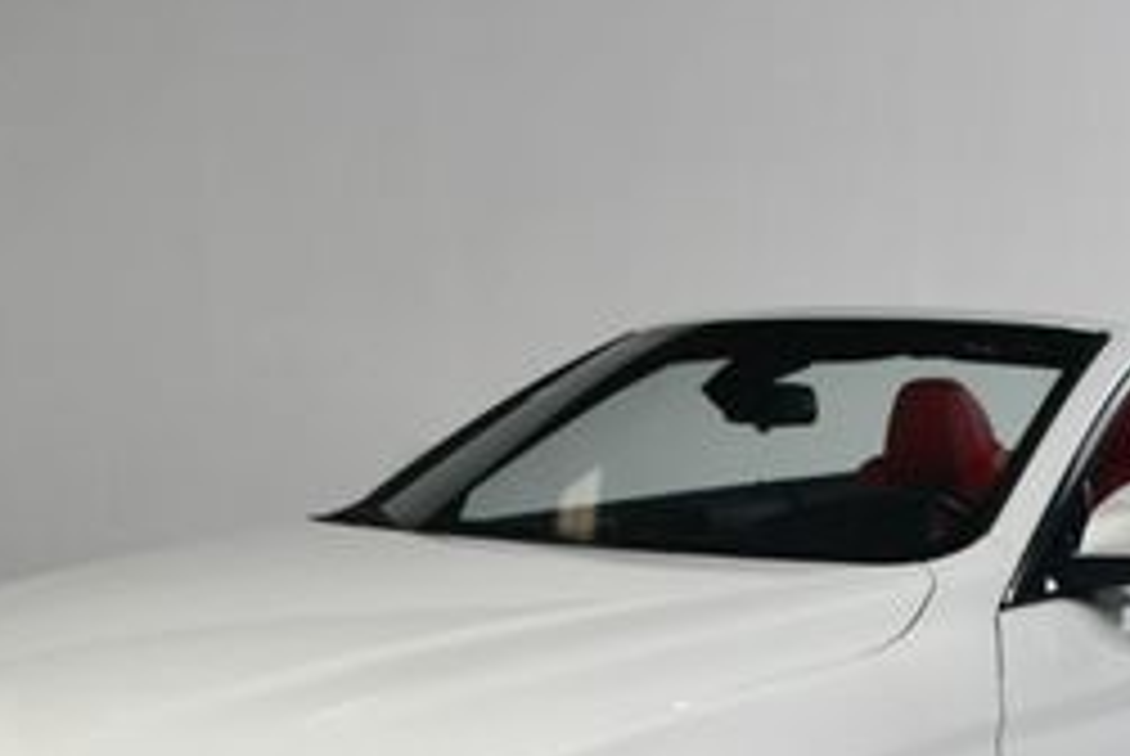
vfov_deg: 15.9
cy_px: 796
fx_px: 2640
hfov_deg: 24.1
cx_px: 738
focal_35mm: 84
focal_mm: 22
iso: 100
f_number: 13
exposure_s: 1/160
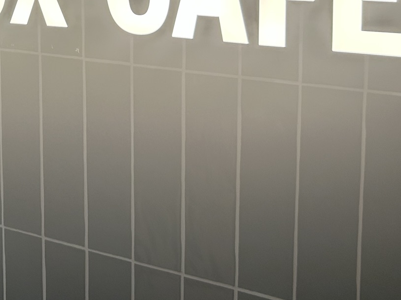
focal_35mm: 64
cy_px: -17
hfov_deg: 28.3
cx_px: -4
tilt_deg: -7.3
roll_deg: +2.0
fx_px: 741
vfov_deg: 21.9
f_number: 1.5
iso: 64
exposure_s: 1/150
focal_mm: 5.7
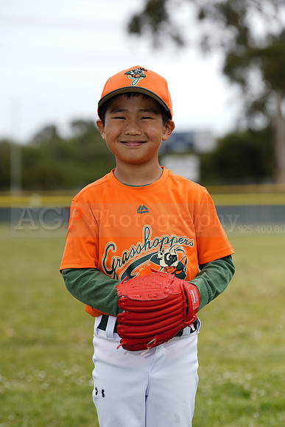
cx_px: 142
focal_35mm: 156
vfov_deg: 13.2
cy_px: 214
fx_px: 1851
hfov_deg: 8.8
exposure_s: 1/250
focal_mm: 156
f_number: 5.6
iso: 50
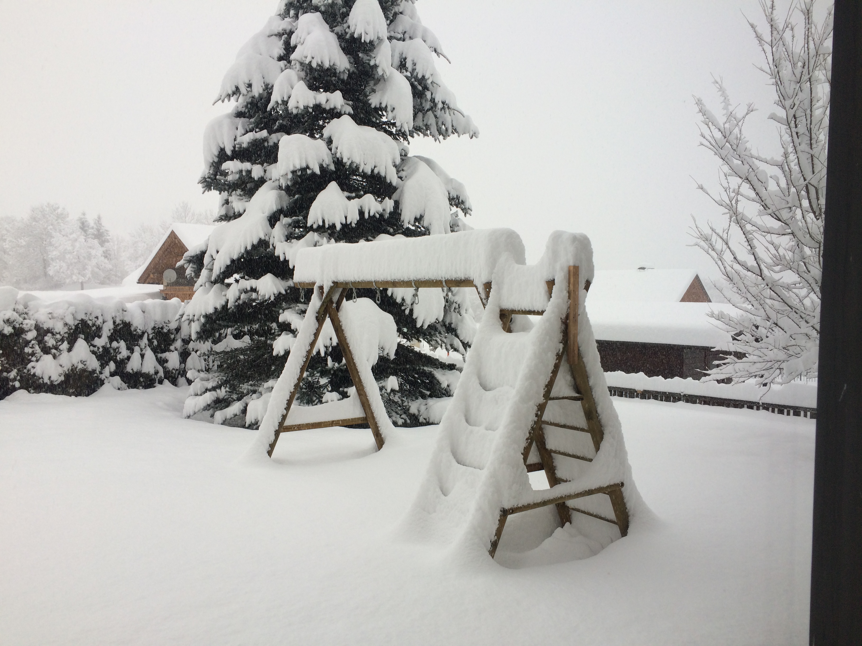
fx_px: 722
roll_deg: -0.3
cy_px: 323
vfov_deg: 48.2
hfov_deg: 61.7
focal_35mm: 29
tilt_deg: -2.8
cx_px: 431
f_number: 2.2
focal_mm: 4.15
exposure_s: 1/111
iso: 32
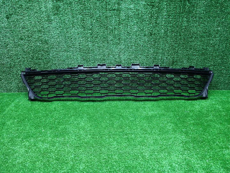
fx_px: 173
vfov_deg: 53.1
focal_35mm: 26
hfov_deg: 67.3
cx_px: 115
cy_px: 86
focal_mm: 5.4
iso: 175
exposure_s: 1/50
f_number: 1.8
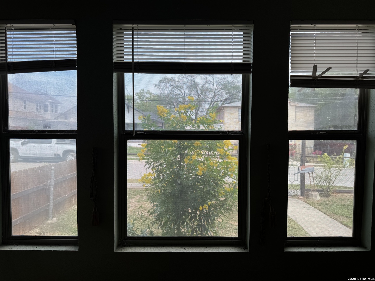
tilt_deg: -2.6
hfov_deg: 71.6
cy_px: 140
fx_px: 260
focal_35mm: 24
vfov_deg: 56.8
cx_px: 188
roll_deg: +0.2
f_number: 1.78
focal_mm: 6.76
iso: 80
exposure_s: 1/325
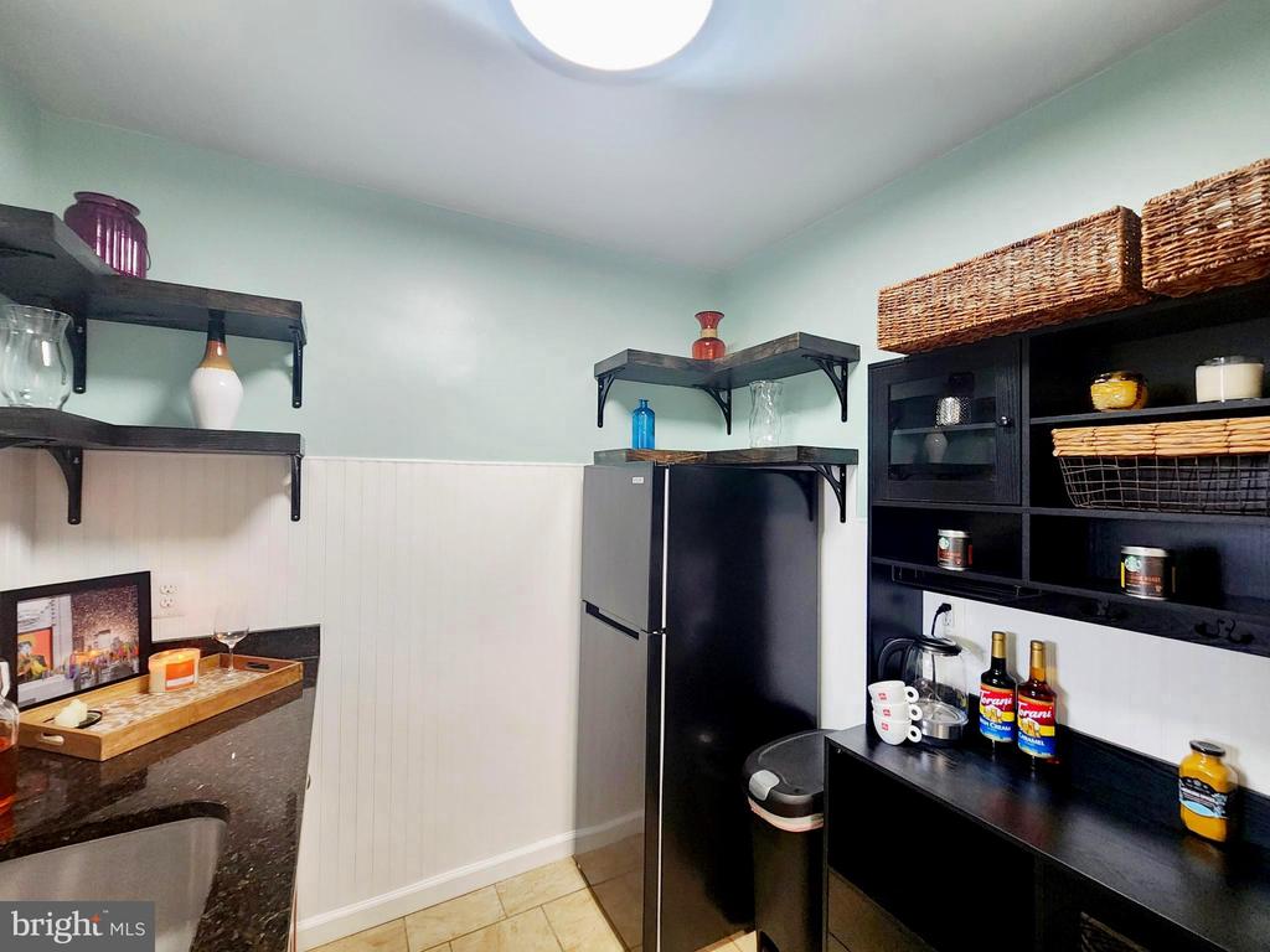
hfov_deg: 106.2
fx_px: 477
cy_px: 476
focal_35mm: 13
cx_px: 635
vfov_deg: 89.9
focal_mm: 2.2
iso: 250
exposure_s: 1/60.2
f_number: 2.2
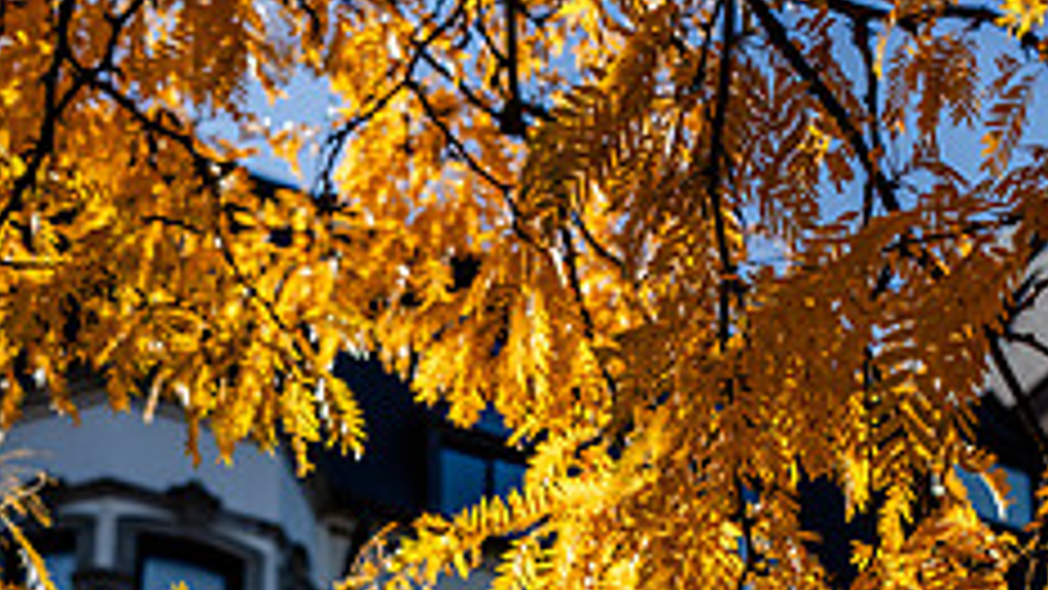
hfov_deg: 23.9
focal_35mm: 89
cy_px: 937
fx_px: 2473
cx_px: 666
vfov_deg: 12.8
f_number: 4
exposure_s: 1/500
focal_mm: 44
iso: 100
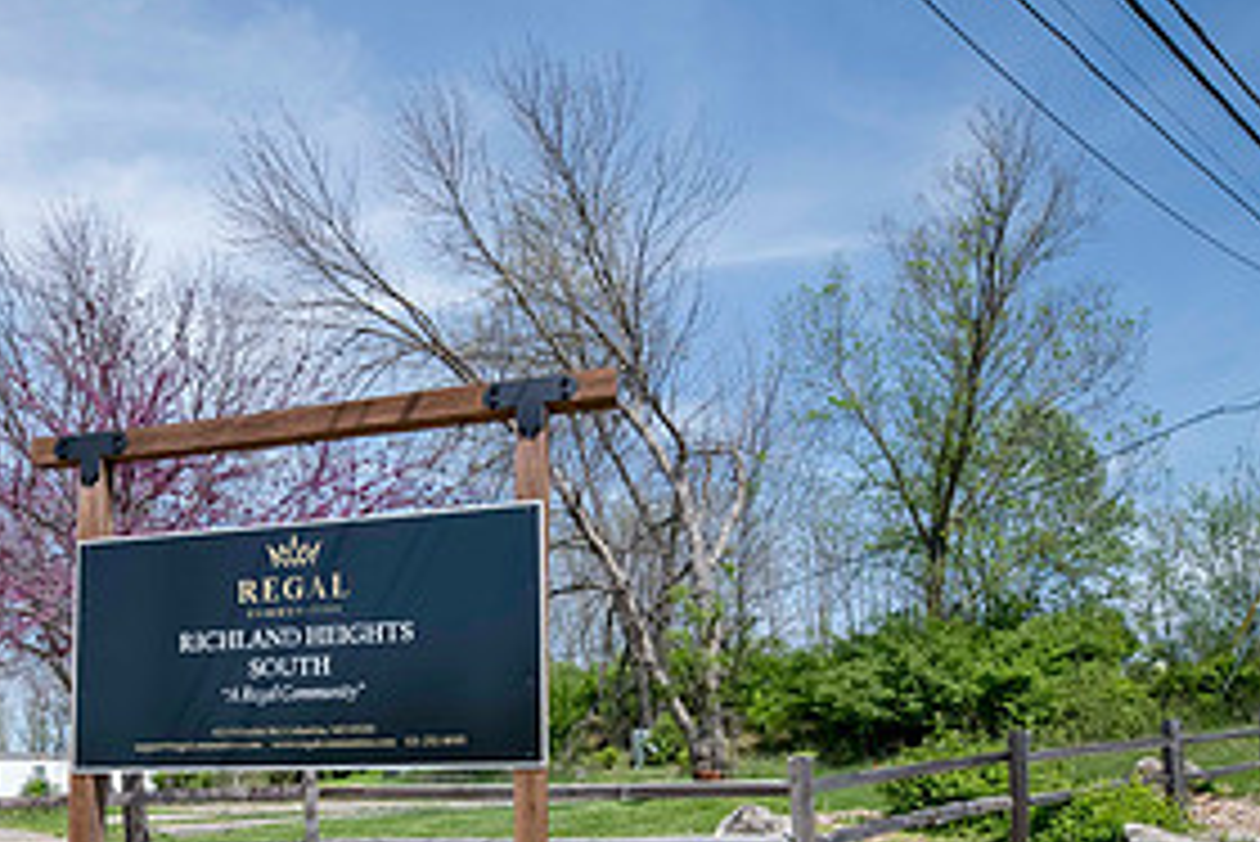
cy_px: 741
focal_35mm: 29
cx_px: 333
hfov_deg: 60.5
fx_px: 1015
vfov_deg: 41.8
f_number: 9
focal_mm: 14
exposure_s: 1/320
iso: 400
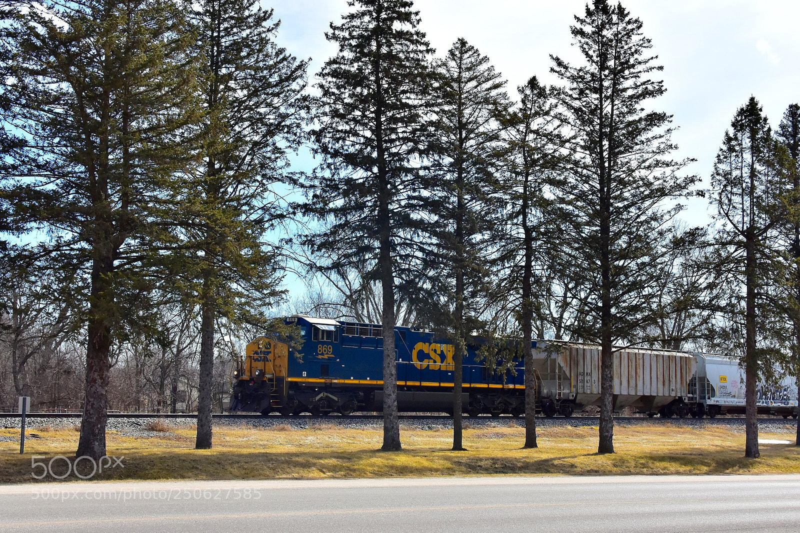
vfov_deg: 25.7
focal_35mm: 52
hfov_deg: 37.9
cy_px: 266
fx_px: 1166
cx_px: 400
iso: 720
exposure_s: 1/1250
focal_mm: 35
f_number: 8
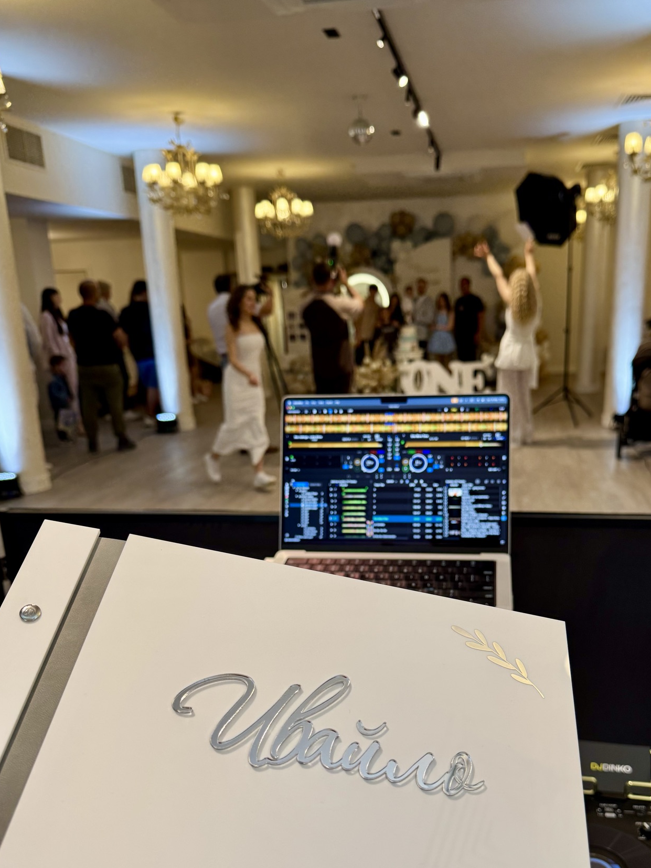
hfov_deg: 48.0
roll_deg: +1.0
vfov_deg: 61.1
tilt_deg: -15.3
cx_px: 388
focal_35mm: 29
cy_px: 523
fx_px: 727
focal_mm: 6.76
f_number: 1.78
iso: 125
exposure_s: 1/100
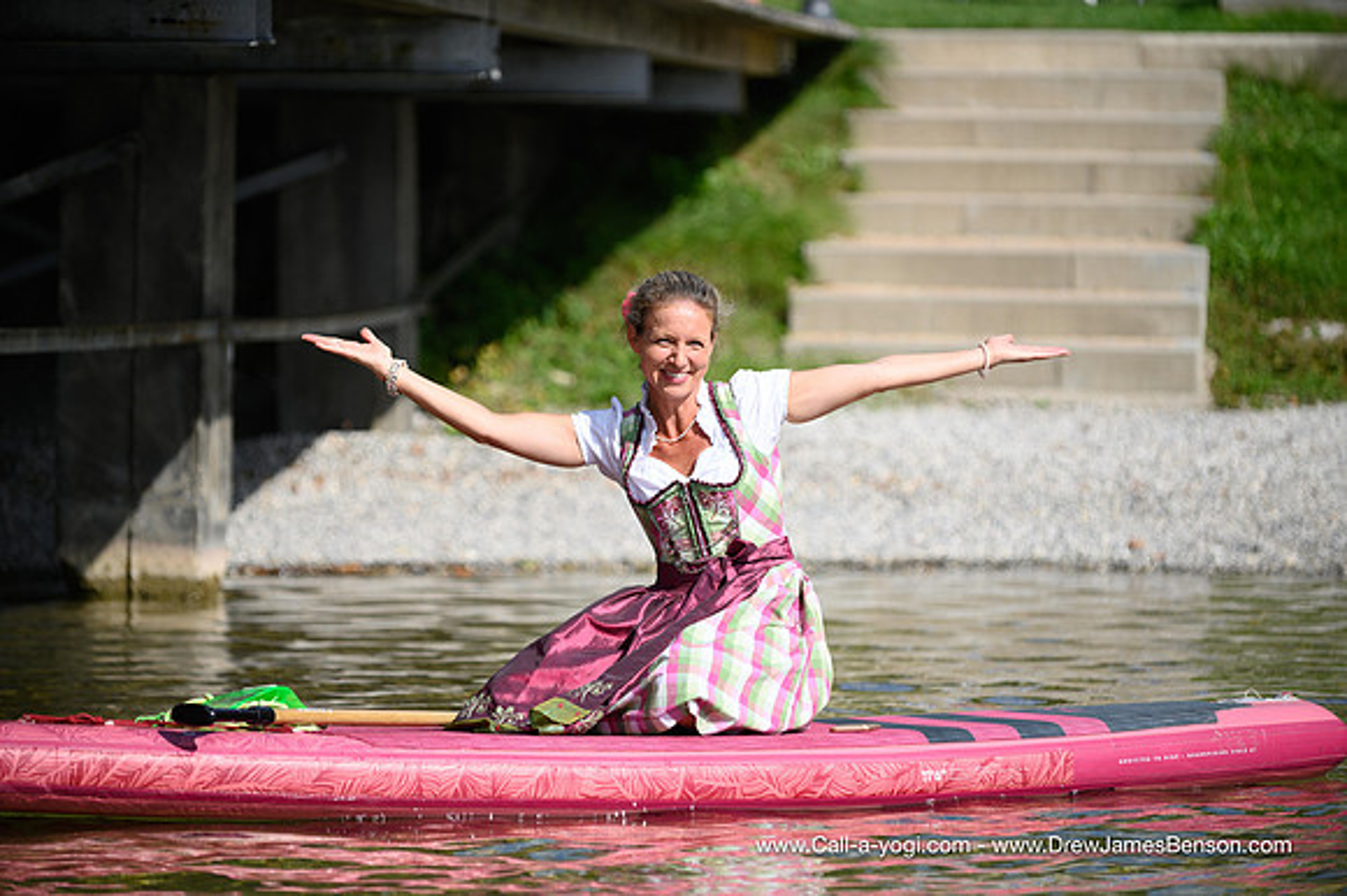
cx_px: 674
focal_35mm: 155
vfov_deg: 8.8
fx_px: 5796
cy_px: 448
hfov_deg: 13.3
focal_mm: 155
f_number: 3.2
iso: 200
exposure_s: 1/1600
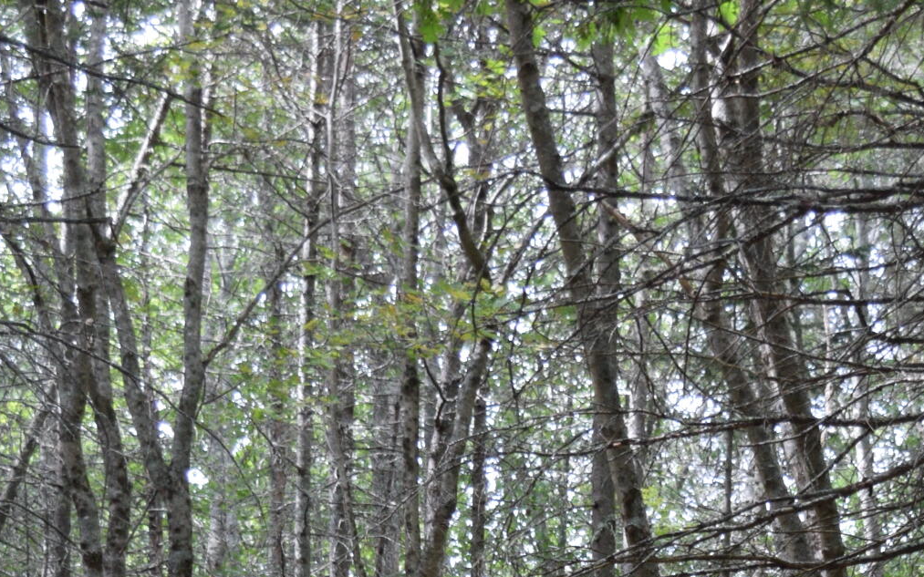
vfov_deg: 7.9
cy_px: 882
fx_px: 4104
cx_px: 773
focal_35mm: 163
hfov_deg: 12.8
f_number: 5.6
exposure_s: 1/125
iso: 400
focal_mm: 36
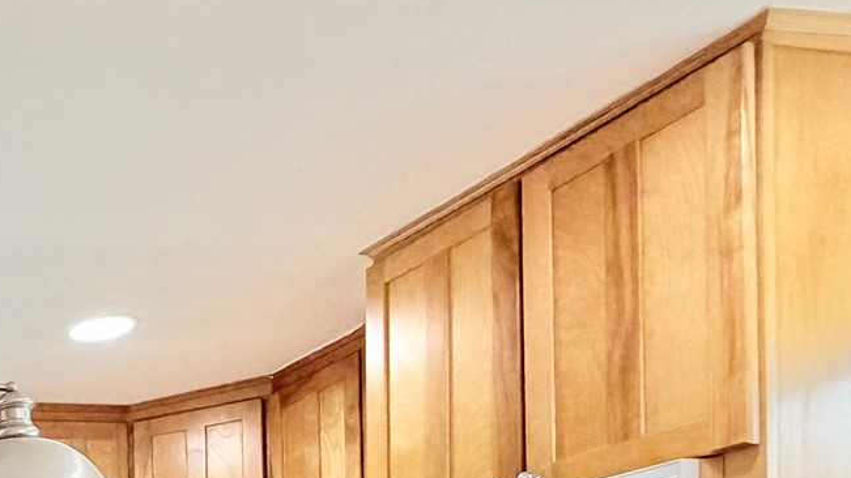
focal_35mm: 48
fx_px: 1083
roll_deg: +0.1
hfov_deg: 32.5
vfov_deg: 20.5
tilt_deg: -0.4
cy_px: 757
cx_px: -250
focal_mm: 2.22
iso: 200
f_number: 2.2
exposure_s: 1/120
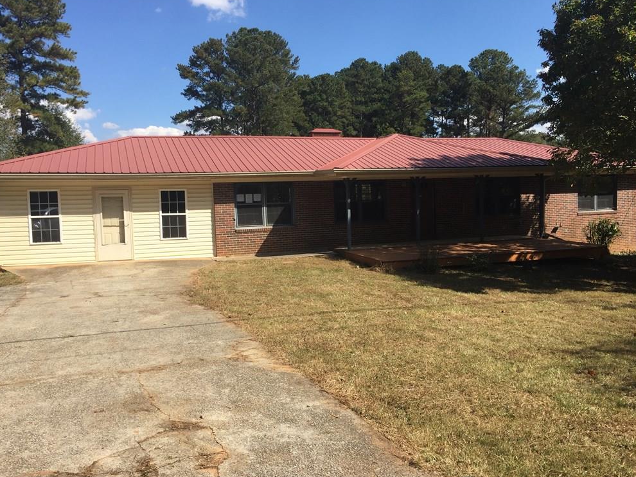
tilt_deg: -6.9
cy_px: 239
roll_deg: -0.7
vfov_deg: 46.8
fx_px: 551
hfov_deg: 60.0
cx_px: 314
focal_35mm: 30
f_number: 2.2
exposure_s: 1/1522
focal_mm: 4.15
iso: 32
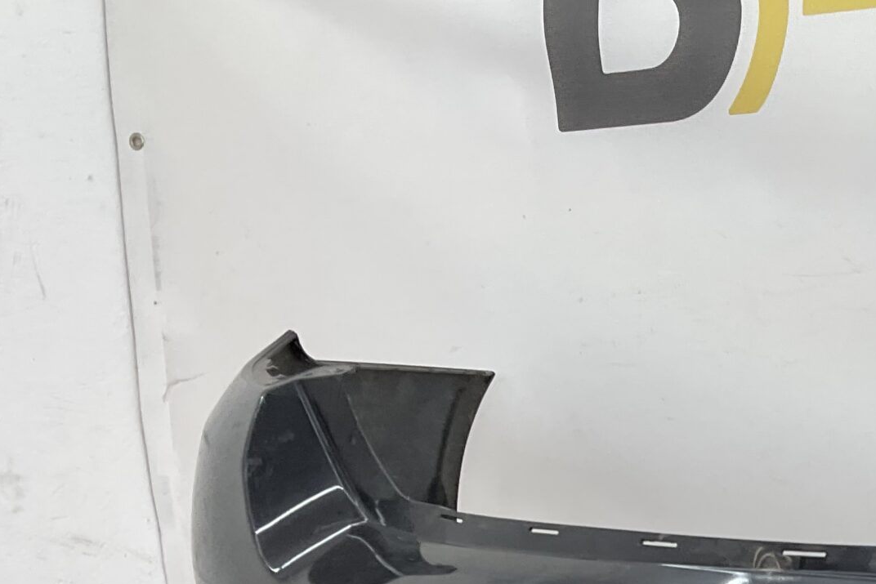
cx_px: 939
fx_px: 1752
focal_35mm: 72
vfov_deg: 18.1
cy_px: 679
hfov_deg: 26.1
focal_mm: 3
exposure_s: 1/100
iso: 20
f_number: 1.8
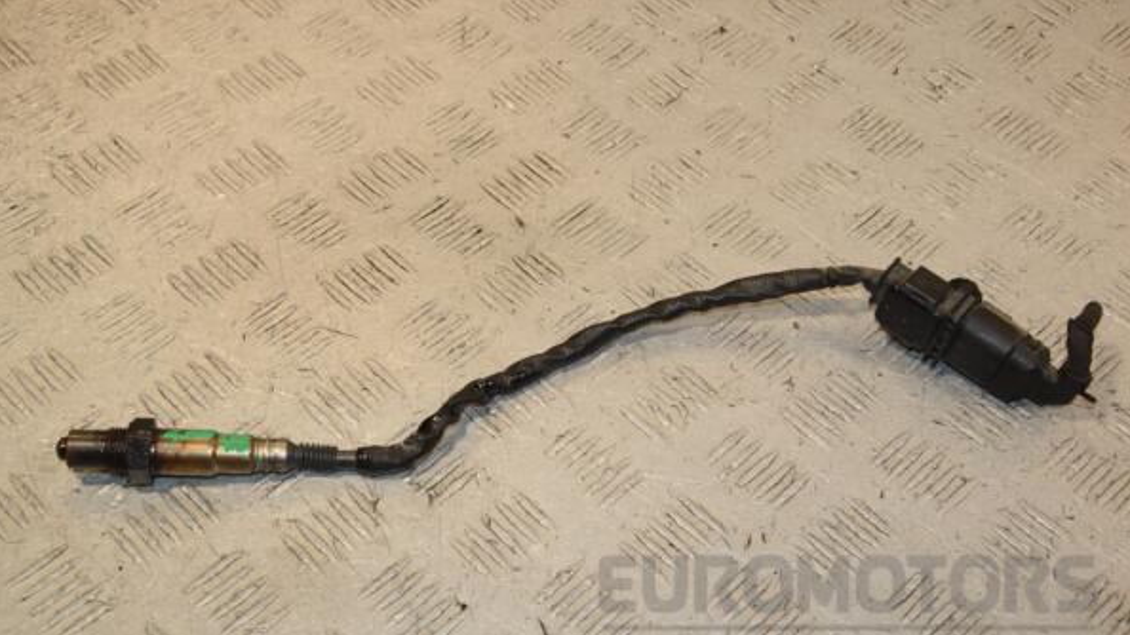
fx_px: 1664
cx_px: 563
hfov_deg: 37.5
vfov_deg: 21.6
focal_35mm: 56
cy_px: 331
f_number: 9
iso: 800
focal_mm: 35
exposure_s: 1/200
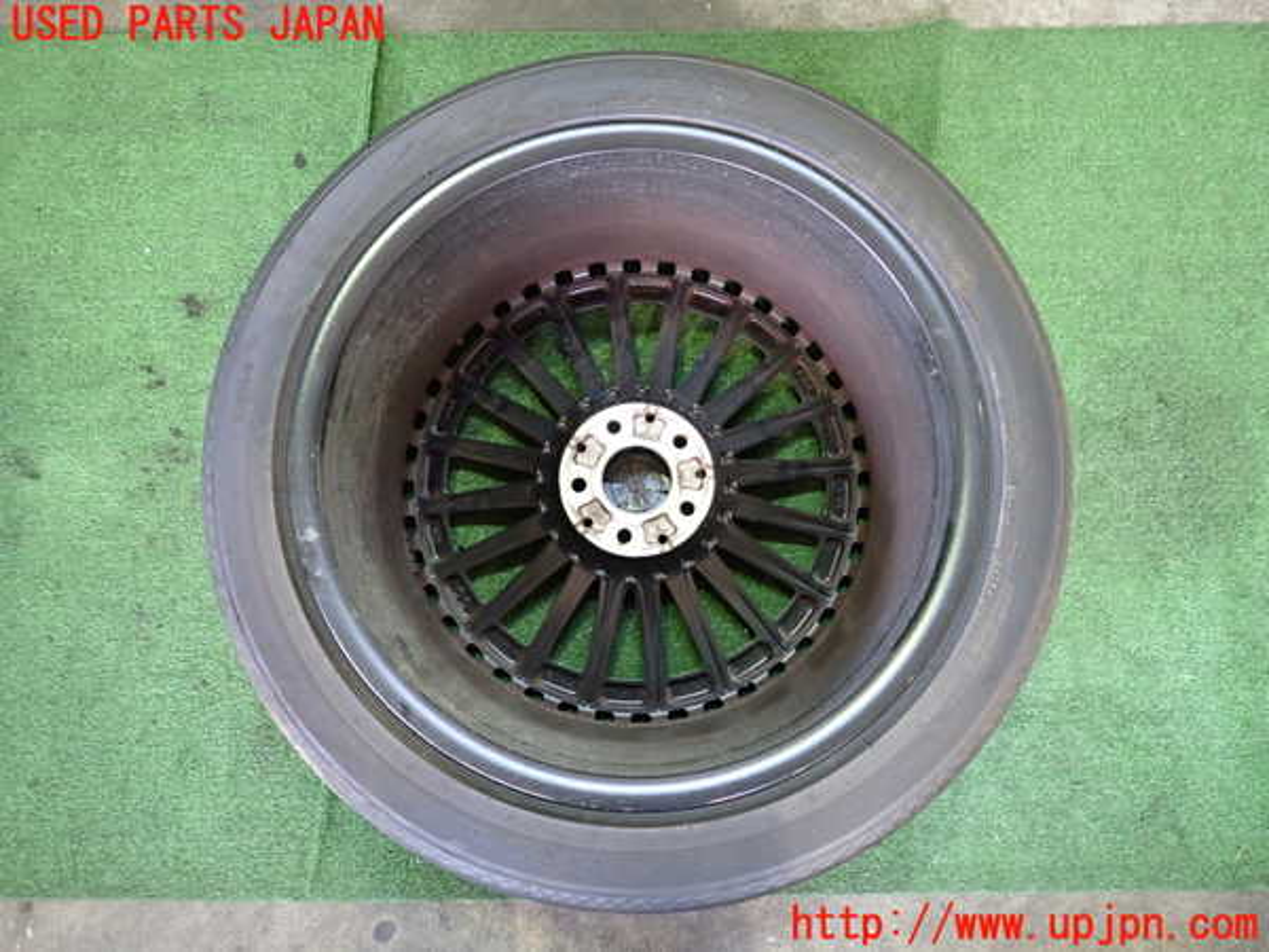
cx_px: 634
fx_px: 916
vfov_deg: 54.9
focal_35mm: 25
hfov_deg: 69.4
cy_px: 476
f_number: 2
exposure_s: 1/30
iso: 640
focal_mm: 4.5
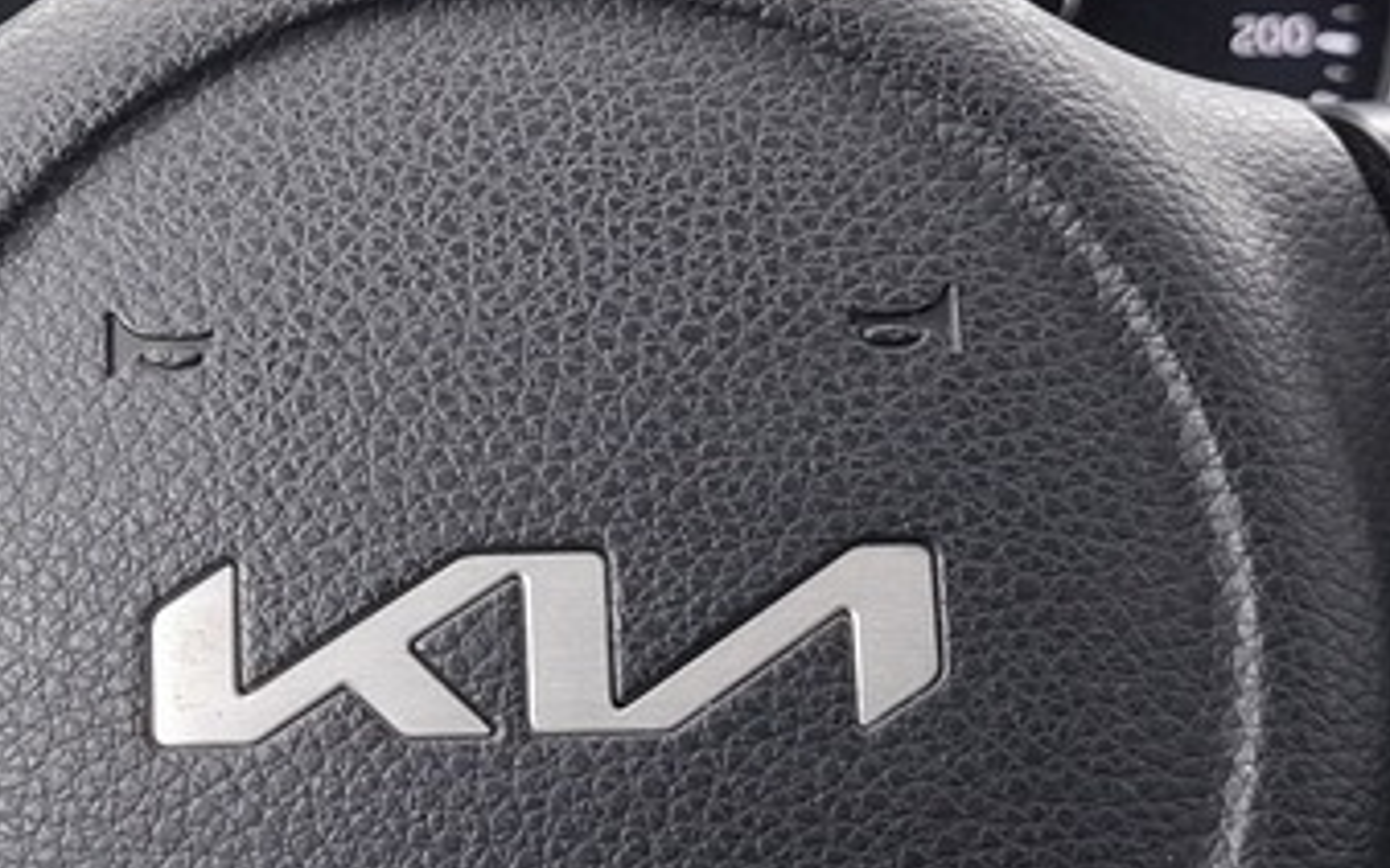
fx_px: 3938
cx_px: 288
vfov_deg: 12.6
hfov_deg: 19.8
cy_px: 317
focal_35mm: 104
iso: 64
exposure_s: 1/100
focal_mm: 5.54
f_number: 1.8
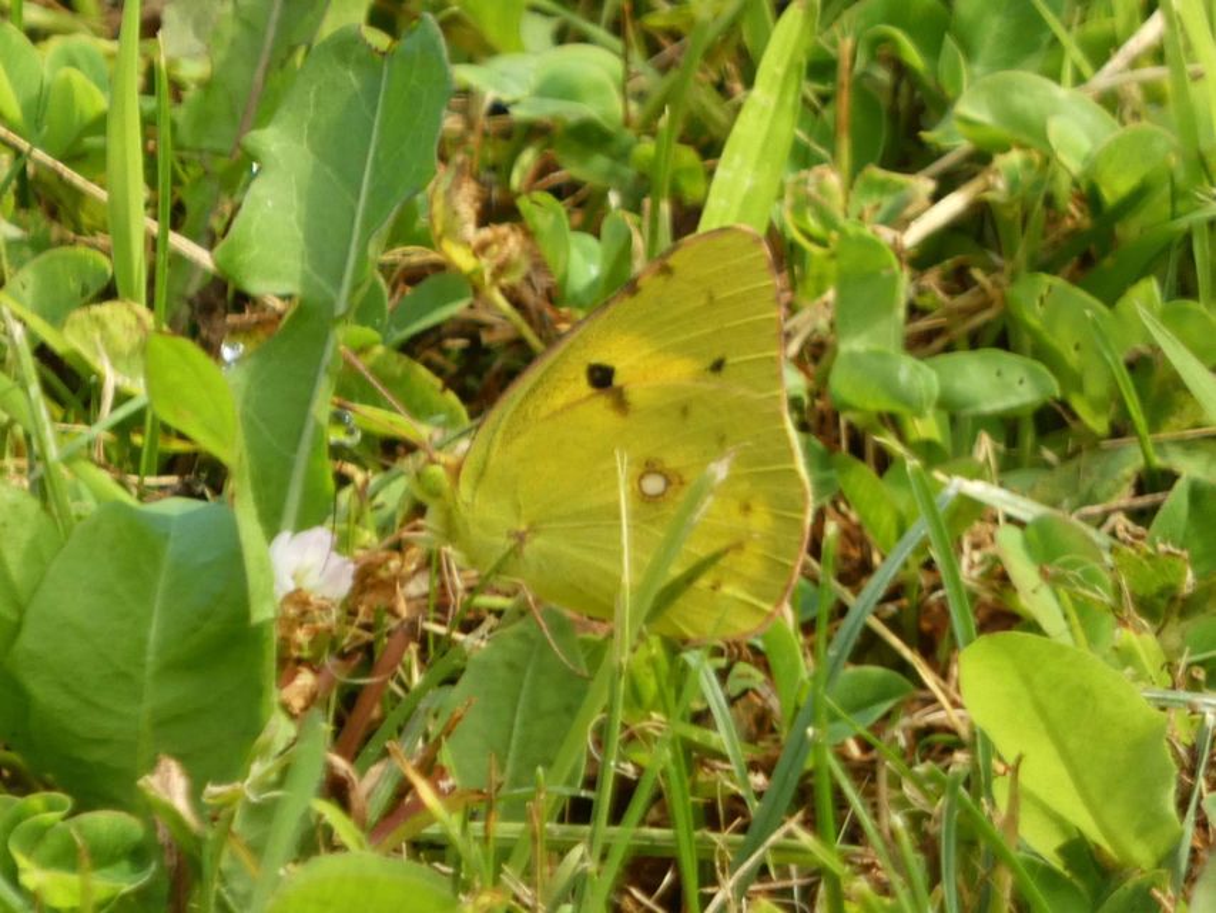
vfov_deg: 1.2
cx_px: 608
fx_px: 42019
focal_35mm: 1196
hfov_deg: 1.7
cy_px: 456
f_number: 5.9
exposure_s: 1/125
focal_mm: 214.2
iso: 160
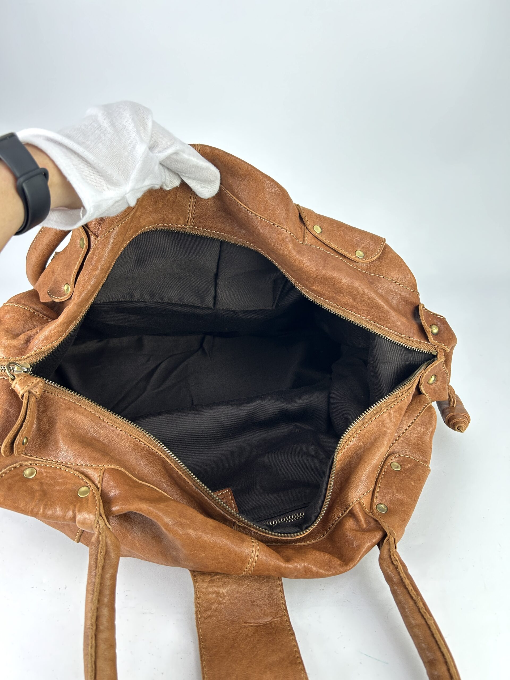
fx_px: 511
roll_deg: -2.4
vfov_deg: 67.3
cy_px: 340
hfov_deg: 53.1
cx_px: 255
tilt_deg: -29.4
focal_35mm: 26
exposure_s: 1/100
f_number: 1.5
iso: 64
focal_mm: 5.7
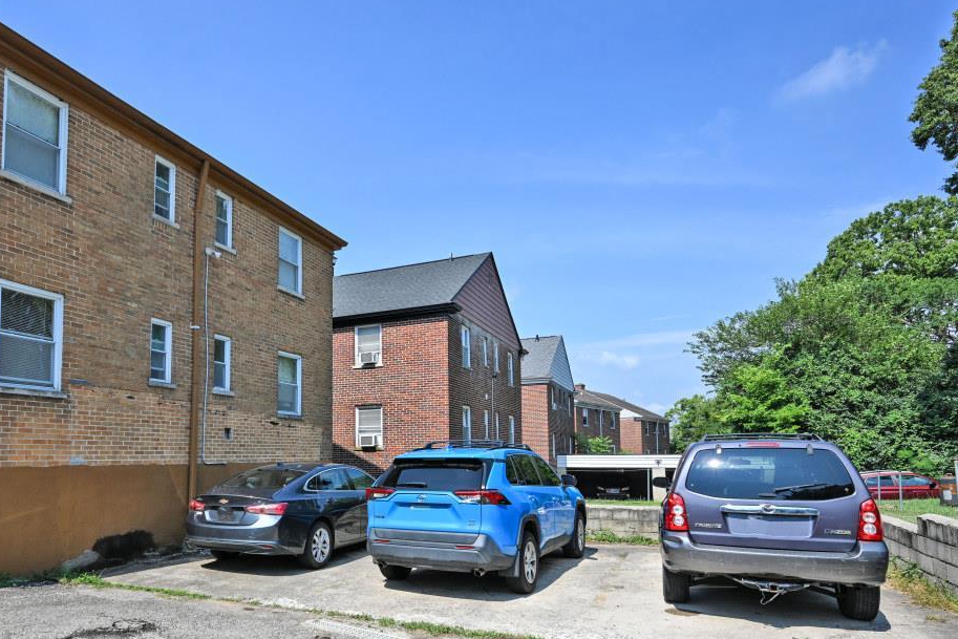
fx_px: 634
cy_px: 414
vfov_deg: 52.7
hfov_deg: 72.4
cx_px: 337
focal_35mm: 24
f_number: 7.1
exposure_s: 1/320
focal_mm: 14.5
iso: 100
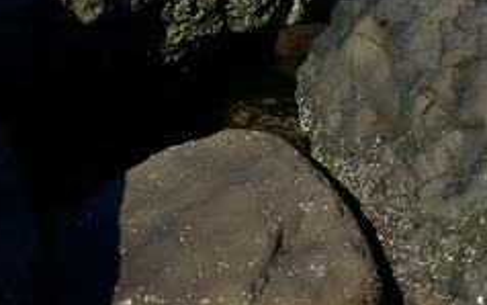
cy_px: -380
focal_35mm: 154
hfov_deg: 13.3
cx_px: 540
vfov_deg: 8.0
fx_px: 2045
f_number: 13
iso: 100
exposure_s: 1/100
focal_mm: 20
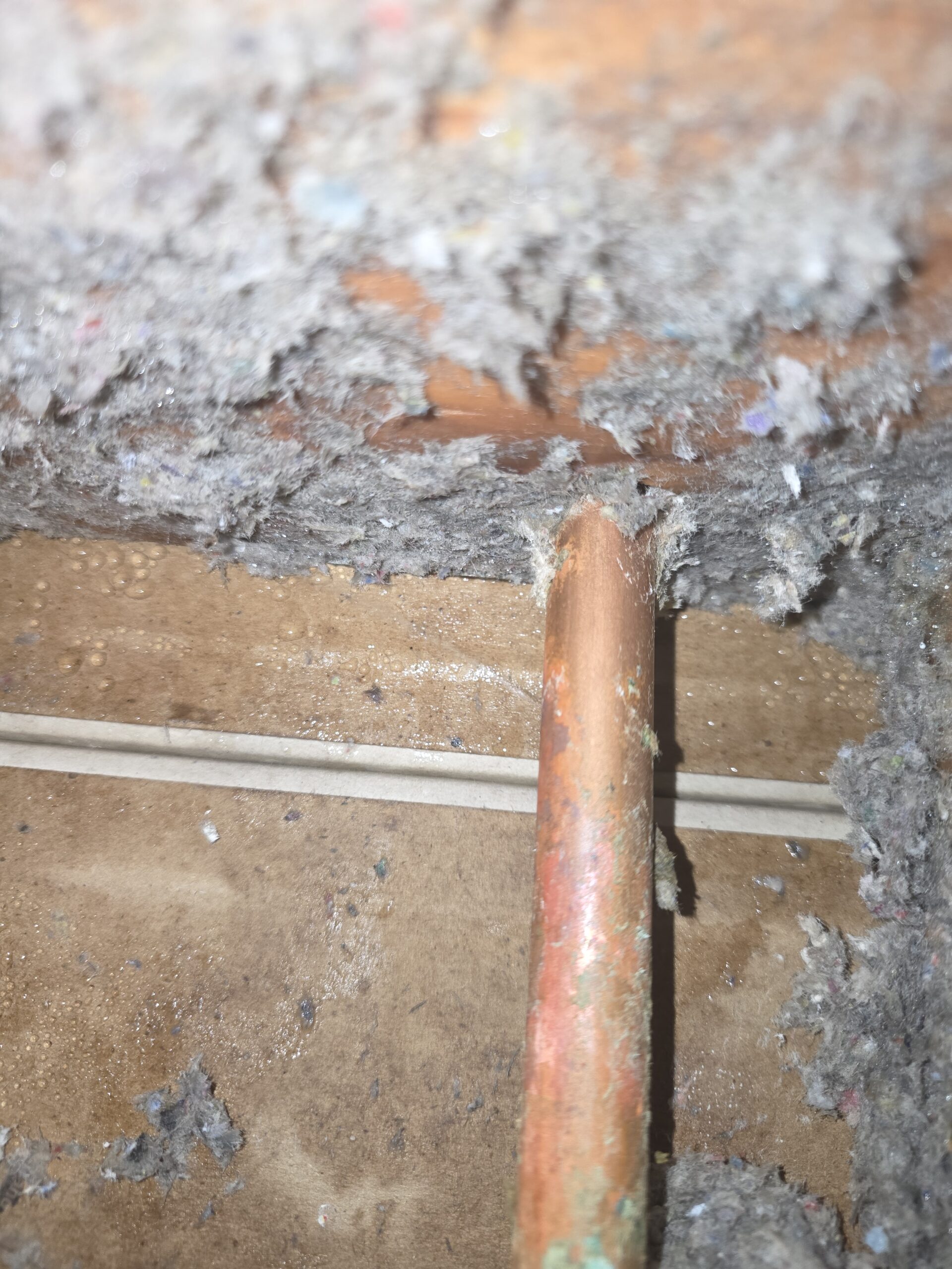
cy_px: 634
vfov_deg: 73.9
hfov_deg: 58.9
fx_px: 843
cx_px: 476
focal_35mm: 23
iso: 160
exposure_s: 1/120
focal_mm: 6.25
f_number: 1.7
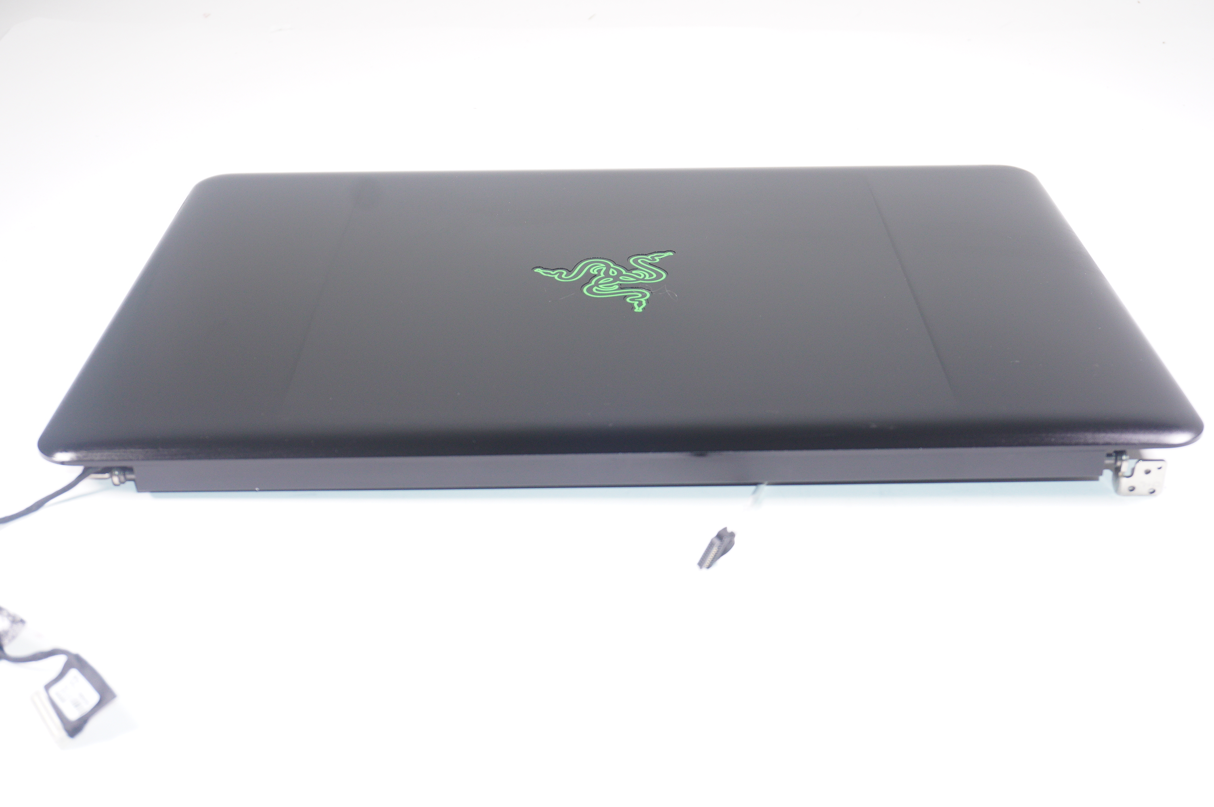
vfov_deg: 29.8
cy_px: 404
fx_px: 1516
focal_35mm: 45
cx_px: 607
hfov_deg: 43.6
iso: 640
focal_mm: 30
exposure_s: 1/160
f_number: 6.3
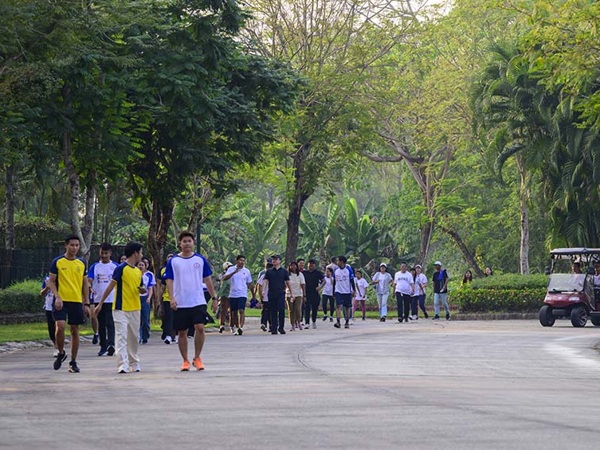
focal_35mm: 245
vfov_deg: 6.1
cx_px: 317
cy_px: 243
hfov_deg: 8.1
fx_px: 4247
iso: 900
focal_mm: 200
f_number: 8
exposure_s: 1/500
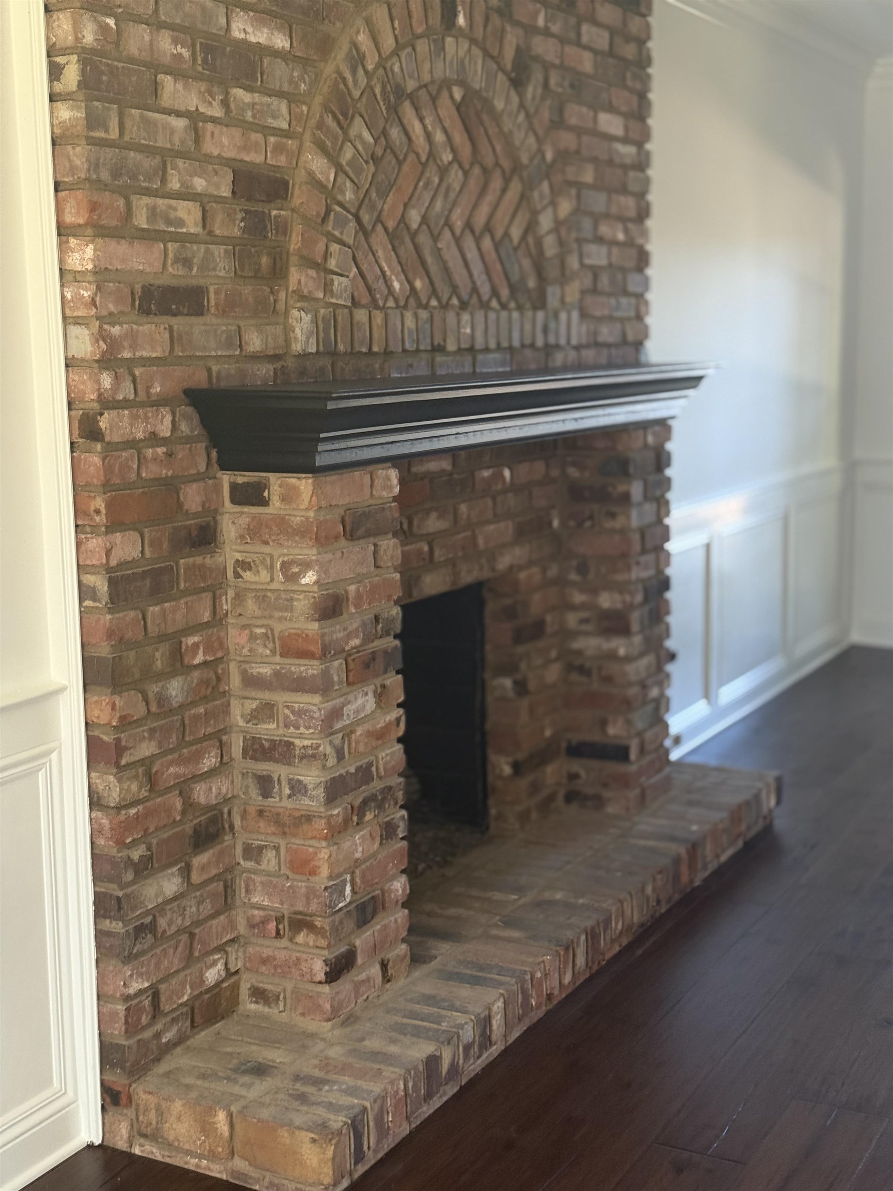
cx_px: 446
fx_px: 1651
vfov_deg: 39.7
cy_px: 596
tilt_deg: -7.2
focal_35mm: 48
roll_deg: -0.3
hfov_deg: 30.3
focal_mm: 6.76
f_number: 1.78
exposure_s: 1/60
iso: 200
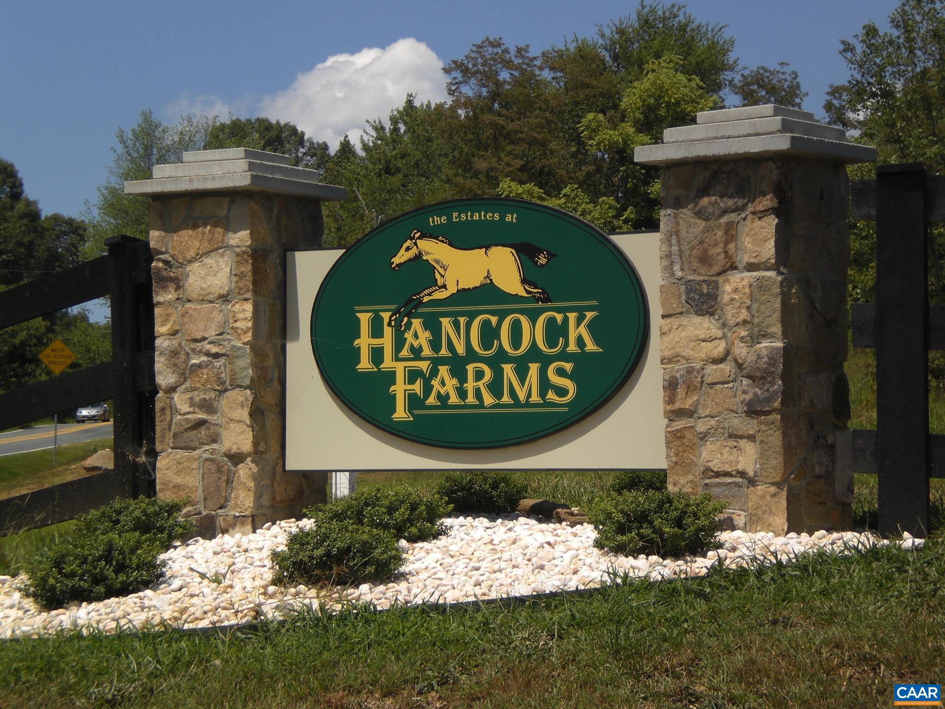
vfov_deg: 13.0
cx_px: 472
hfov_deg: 17.3
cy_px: 354
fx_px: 3112
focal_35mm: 114
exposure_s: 1/320
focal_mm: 18.9
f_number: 5.9
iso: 50
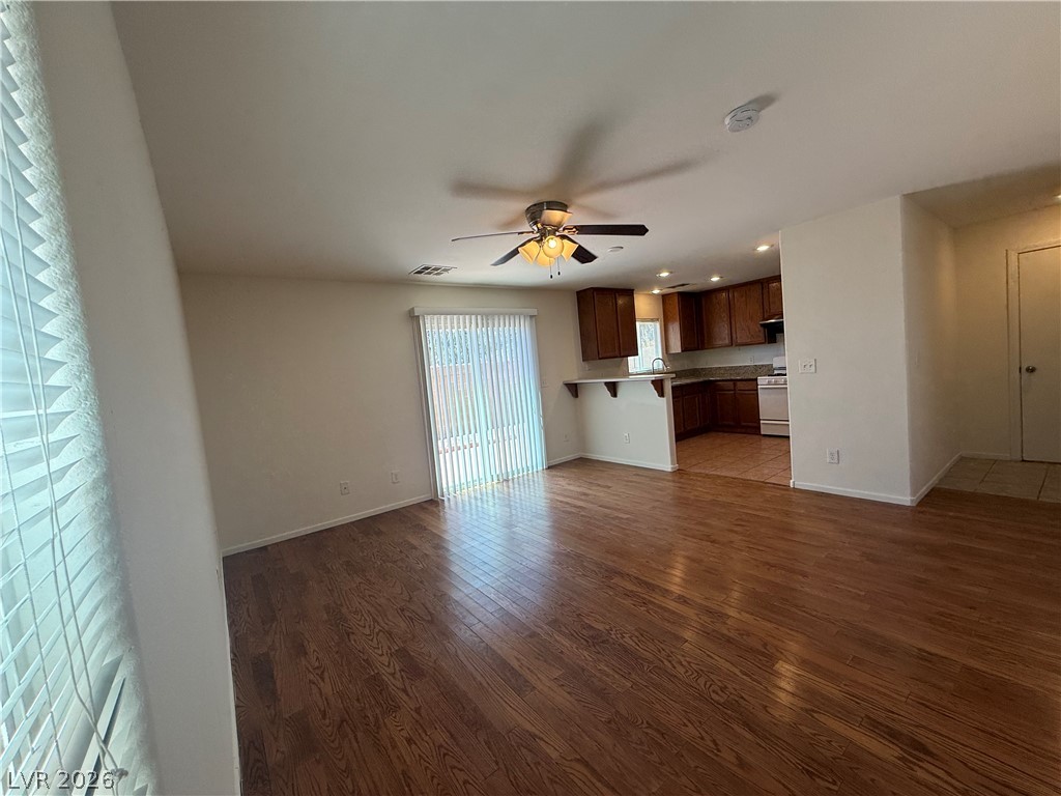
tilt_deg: -4.3
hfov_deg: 102.1
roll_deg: +5.4
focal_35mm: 14
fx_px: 429
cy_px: 398
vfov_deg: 85.7
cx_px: 530
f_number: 2.2
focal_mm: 2.22
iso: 64
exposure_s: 1/126
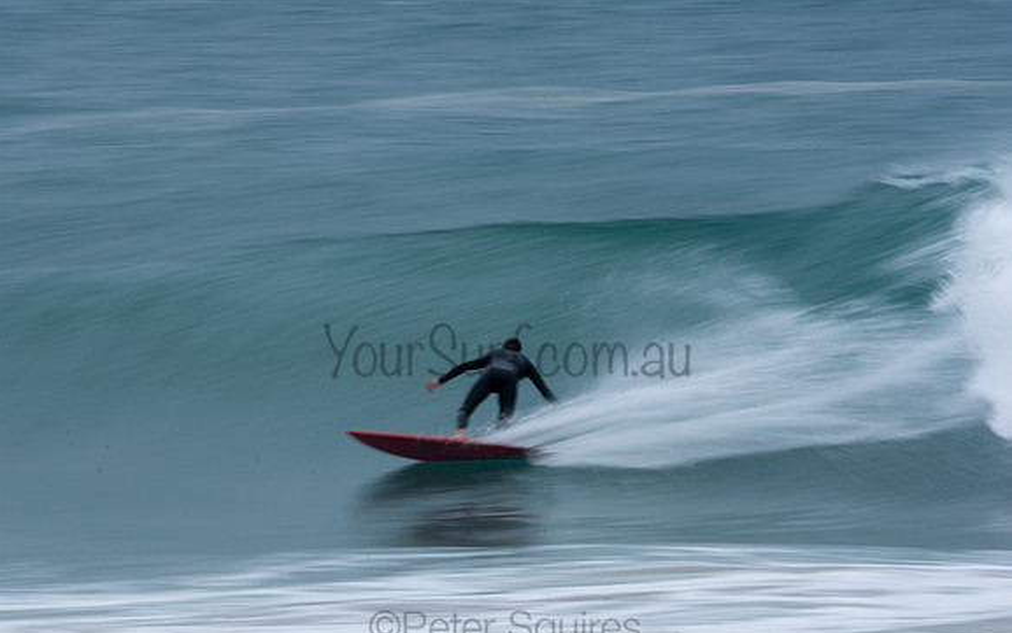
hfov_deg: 2.7
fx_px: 21188
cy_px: 336
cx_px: 505
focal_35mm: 768
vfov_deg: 1.7
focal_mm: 500
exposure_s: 1/20
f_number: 25
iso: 100
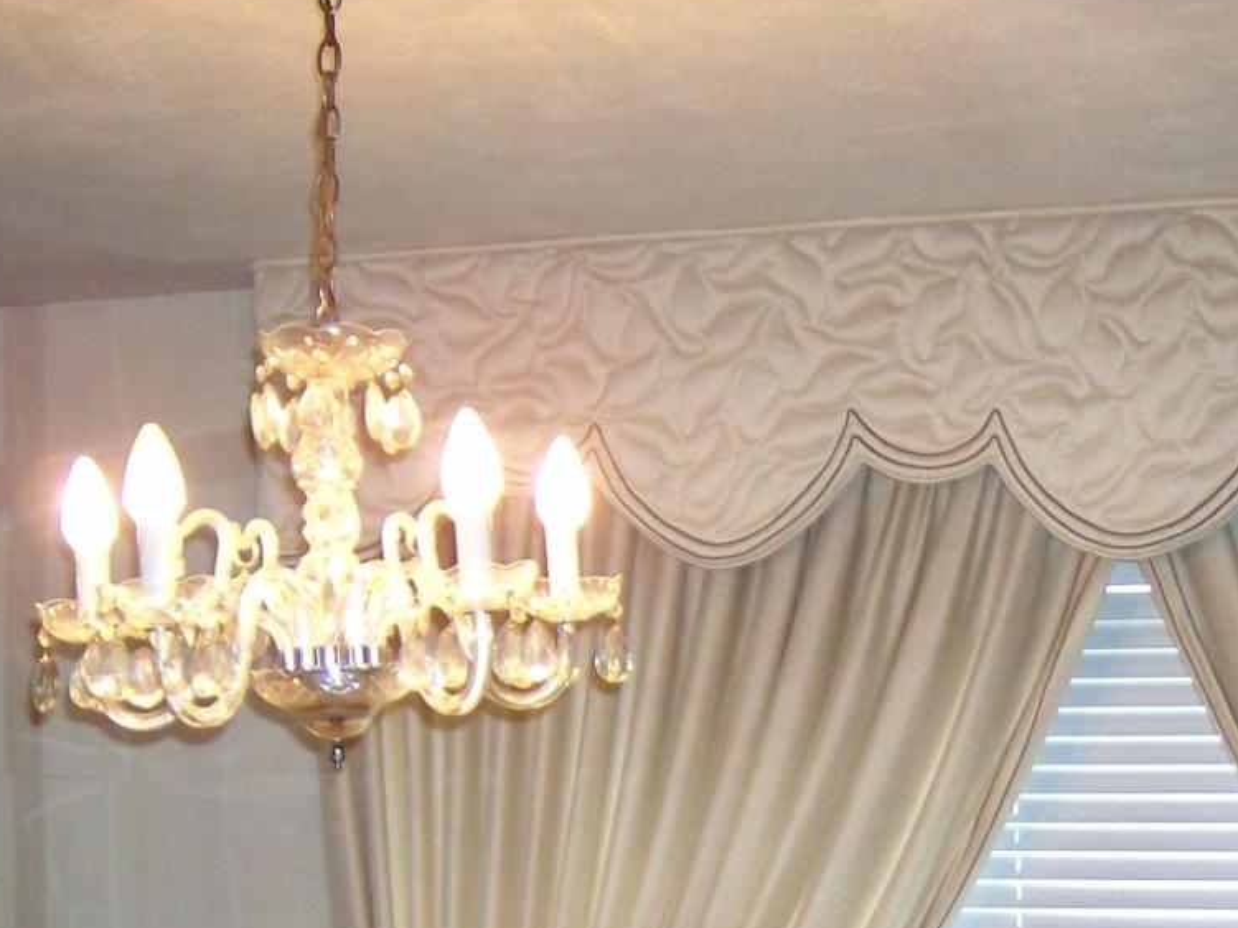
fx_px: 2467
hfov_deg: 27.6
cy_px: 867
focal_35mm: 69
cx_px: 979
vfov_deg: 20.8
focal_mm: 6
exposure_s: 1/60
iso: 200
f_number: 2.8
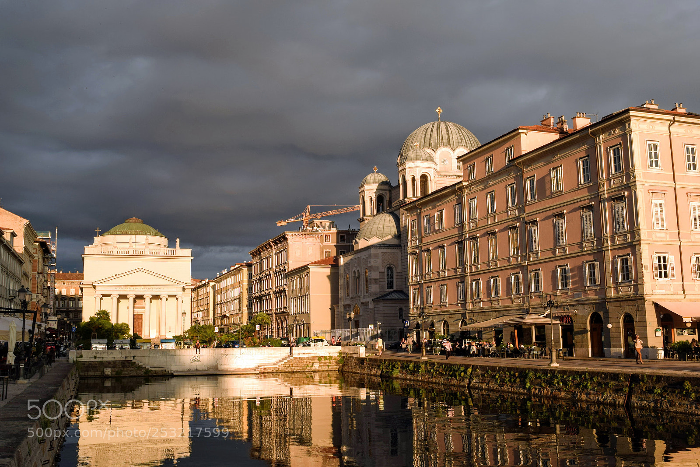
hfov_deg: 53.1
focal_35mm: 36
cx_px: 350
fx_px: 700
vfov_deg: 36.9
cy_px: 234
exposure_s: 1/250
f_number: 8
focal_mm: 24
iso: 280
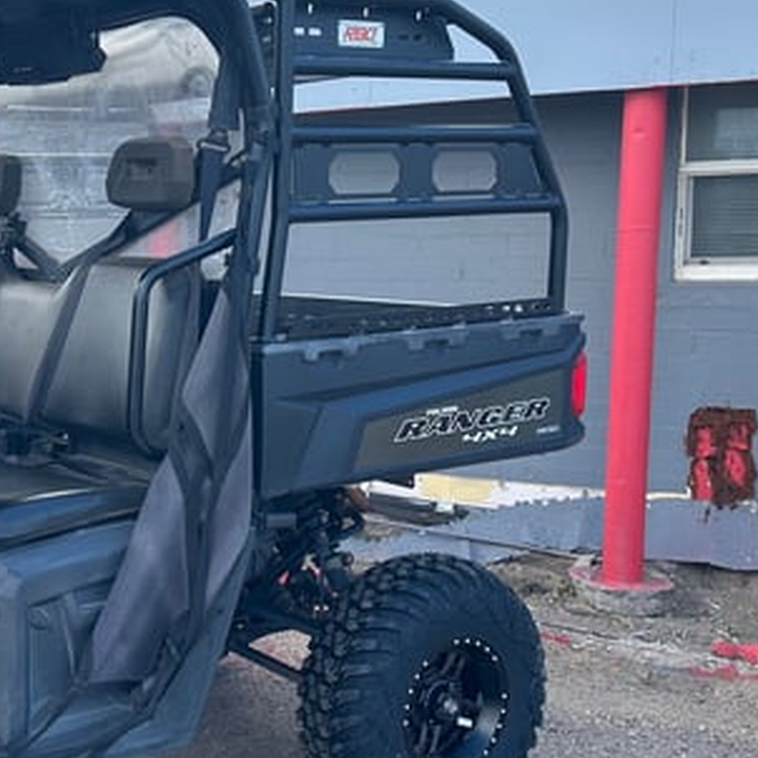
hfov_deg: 30.4
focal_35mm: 54
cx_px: 88
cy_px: 409
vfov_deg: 31.6
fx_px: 1338
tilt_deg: -8.1
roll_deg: +1.2
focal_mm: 6.86
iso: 80
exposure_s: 1/1050
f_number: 1.78
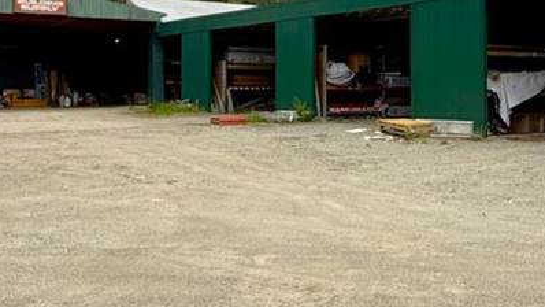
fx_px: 708
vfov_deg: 24.2
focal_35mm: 49
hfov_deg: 41.7
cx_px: 346
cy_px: 77
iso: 50
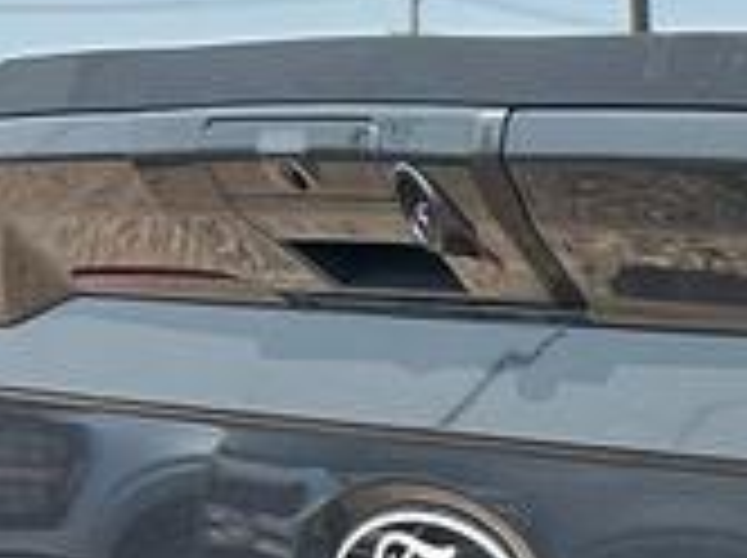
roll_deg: -0.2
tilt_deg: -4.6
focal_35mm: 201
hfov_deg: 7.7
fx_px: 4331
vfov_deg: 7.4
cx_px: 2660
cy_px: 504
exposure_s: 1/3460
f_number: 1.5
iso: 50
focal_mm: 5.7
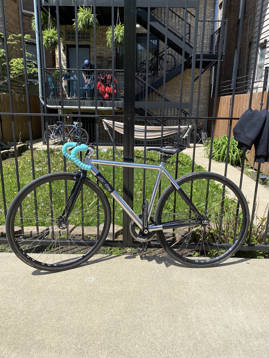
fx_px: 269
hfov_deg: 53.1
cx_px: 134
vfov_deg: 67.3
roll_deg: -1.6
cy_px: 179
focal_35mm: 26
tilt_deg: -14.0
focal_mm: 4.25
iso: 32
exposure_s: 1/2513
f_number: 1.8
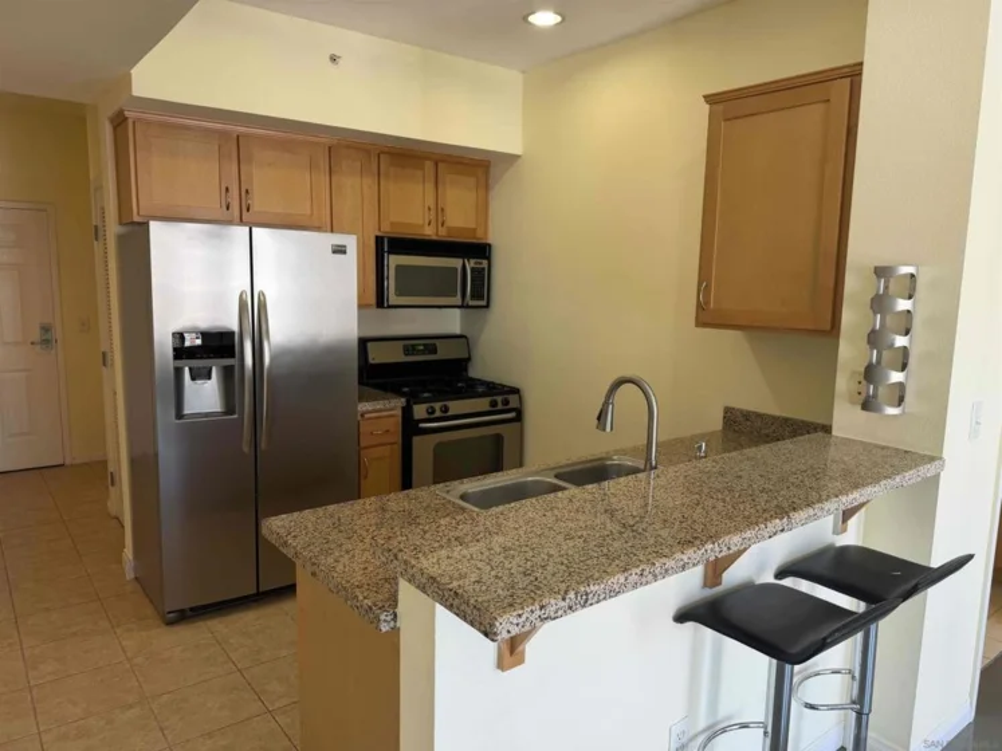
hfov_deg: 71.6
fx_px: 695
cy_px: 376
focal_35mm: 24
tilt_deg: -8.3
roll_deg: -0.5
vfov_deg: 56.8
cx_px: 501
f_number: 1.78
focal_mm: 6.76
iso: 80
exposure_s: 1/120
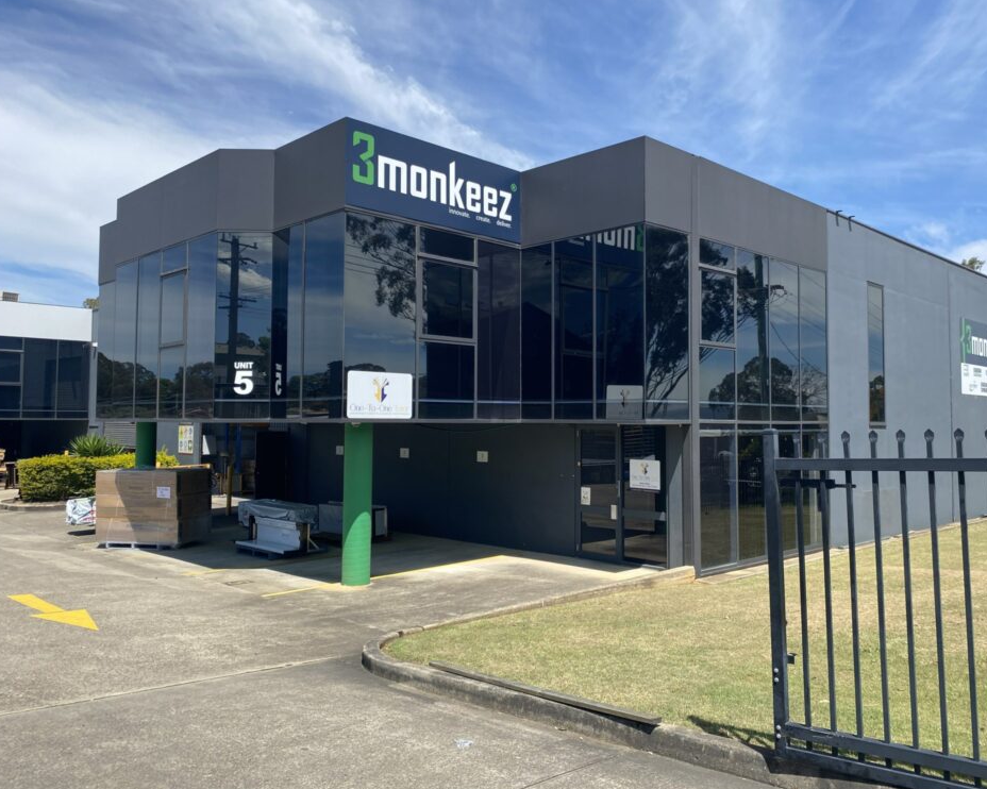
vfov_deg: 51.5
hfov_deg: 62.1
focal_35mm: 28
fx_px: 818
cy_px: 388
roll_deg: -0.2
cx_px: 532
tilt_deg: +0.9
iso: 32
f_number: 1.8
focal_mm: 4.25
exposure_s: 1/2571
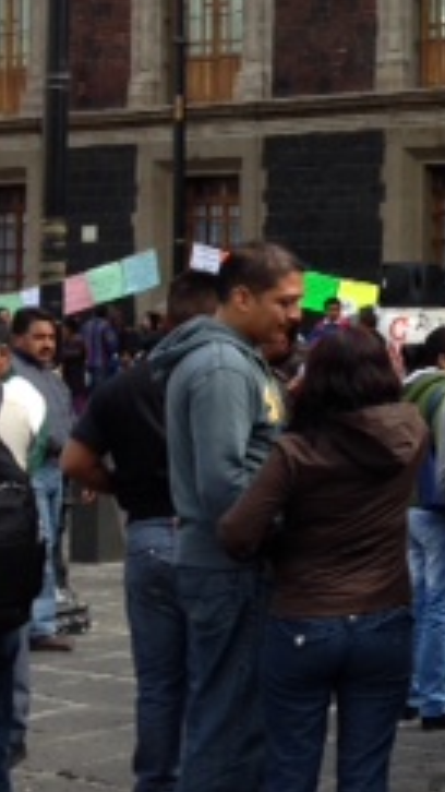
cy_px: 308
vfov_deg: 22.4
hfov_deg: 11.5
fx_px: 1994
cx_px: 880
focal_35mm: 95
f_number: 2.4
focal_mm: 4.12
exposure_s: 1/434
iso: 50
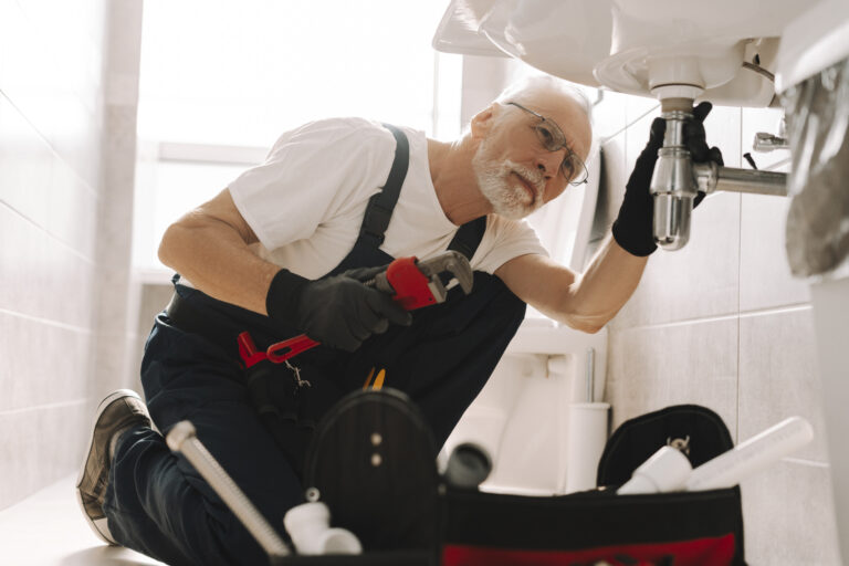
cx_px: 424
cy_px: 283
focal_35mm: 50
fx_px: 1179
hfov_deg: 39.6
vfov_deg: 27.0
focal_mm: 50
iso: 500
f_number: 2.8
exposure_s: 1/500
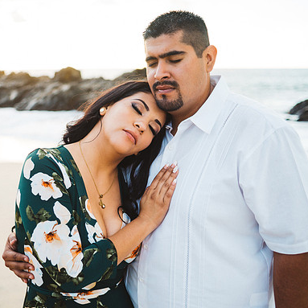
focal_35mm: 45
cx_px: 107
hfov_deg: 37.2
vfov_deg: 37.6
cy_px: 155
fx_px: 453
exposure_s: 1/200
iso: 200
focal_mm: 35
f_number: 2.8
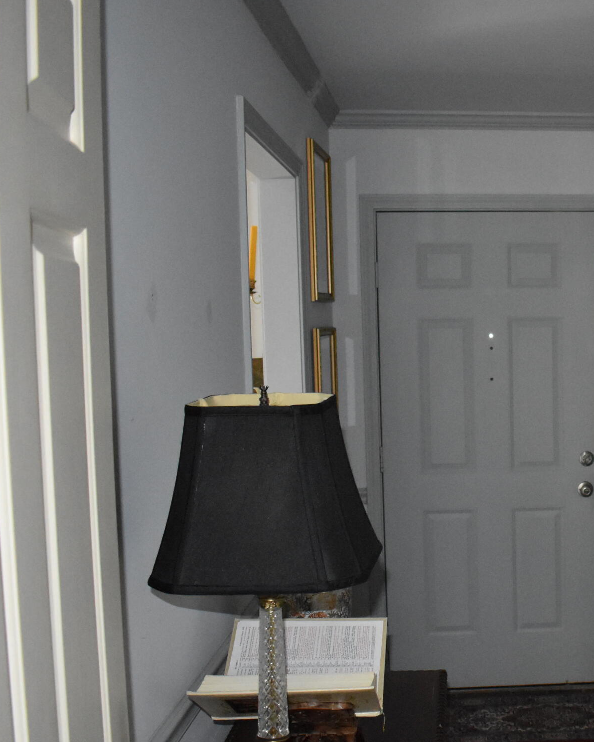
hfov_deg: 27.9
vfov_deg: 36.6
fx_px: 1121
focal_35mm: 51
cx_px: 597
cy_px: 424
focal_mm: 18
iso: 4500
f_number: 3.5
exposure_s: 1/60
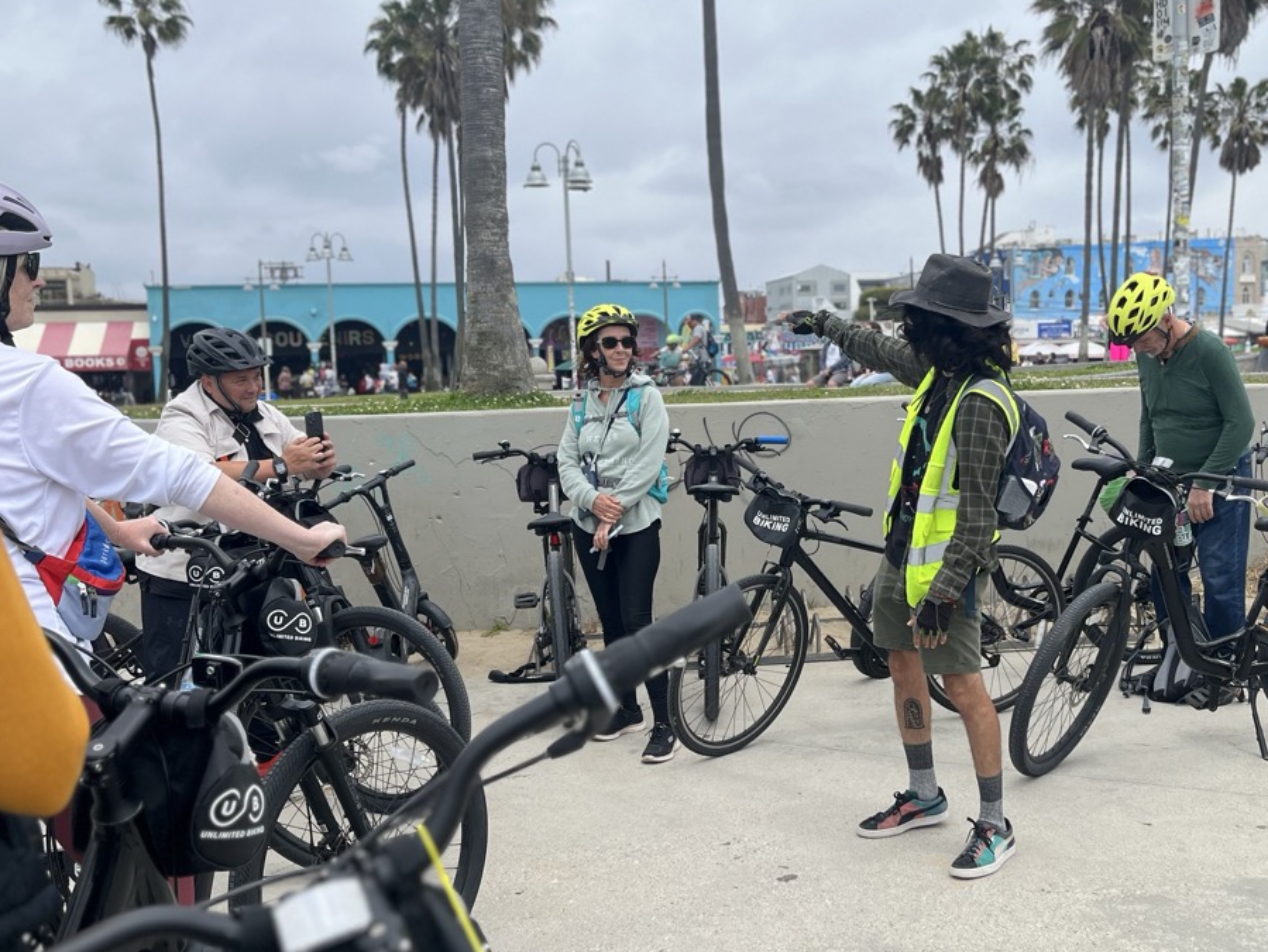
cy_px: 494
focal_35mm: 37
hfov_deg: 49.9
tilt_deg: -5.7
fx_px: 1356
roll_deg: +2.2
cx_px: 749
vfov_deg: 38.7
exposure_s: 1/4484
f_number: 1.6
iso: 50
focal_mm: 5.1
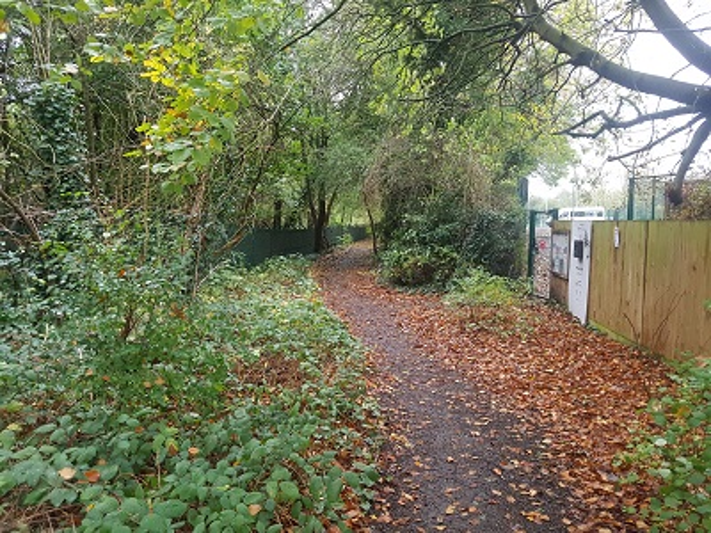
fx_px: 534
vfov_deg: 53.1
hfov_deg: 67.3
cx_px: 356
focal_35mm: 26
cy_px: 266
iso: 200
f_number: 1.7
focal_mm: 4.2
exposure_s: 1/60
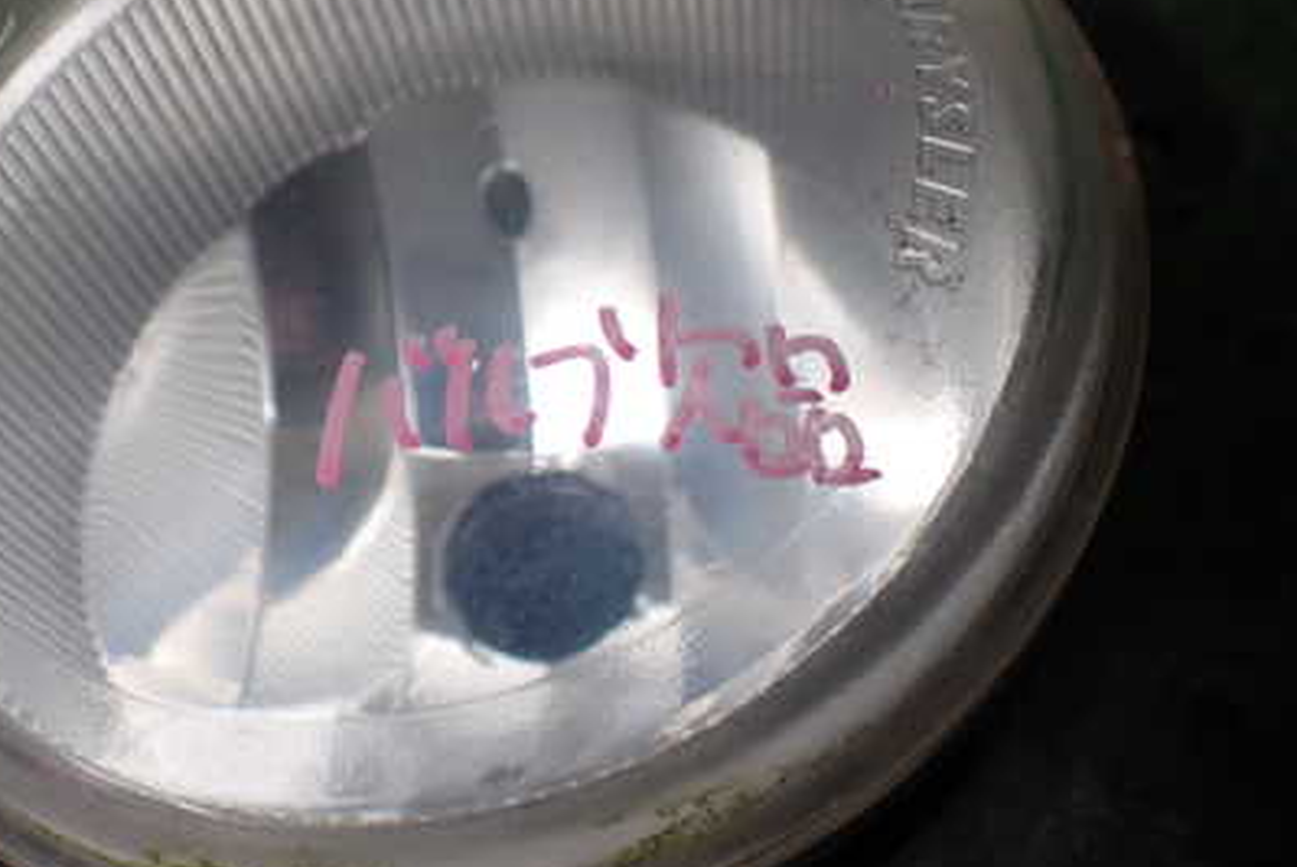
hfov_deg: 41.2
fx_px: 1694
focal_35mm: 47
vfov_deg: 28.5
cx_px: 407
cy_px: 290
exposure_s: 1/160
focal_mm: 5.4
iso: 100
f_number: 2.3
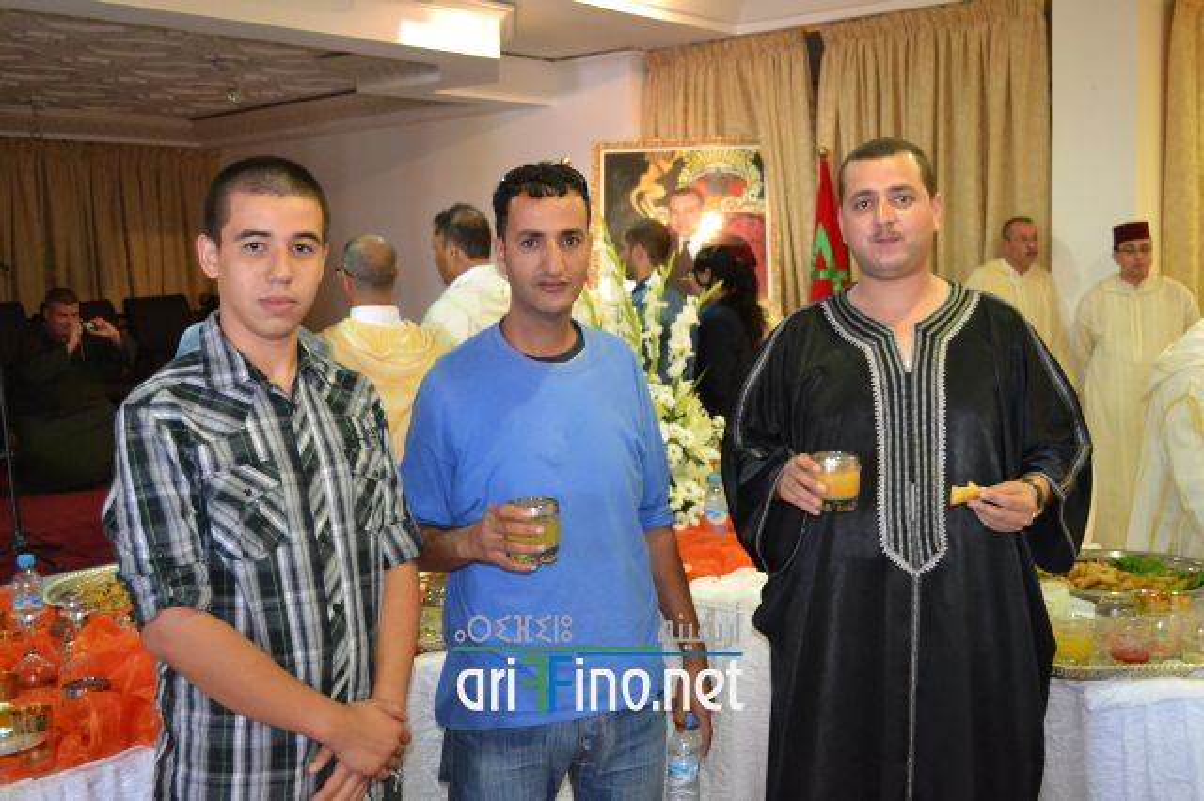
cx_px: 602
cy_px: 400
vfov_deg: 34.2
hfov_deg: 49.6
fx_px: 1304
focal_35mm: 39
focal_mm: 26
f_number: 4.2
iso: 3200
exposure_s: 1/60
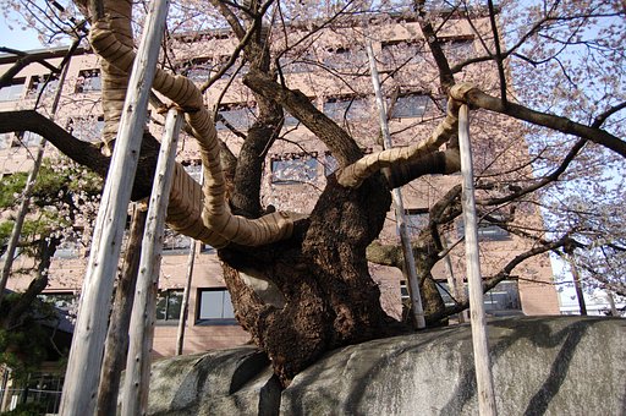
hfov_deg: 67.4
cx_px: 313
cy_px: 208
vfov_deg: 47.8
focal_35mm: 27
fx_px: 469
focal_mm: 18
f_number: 3.5
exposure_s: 1/2500
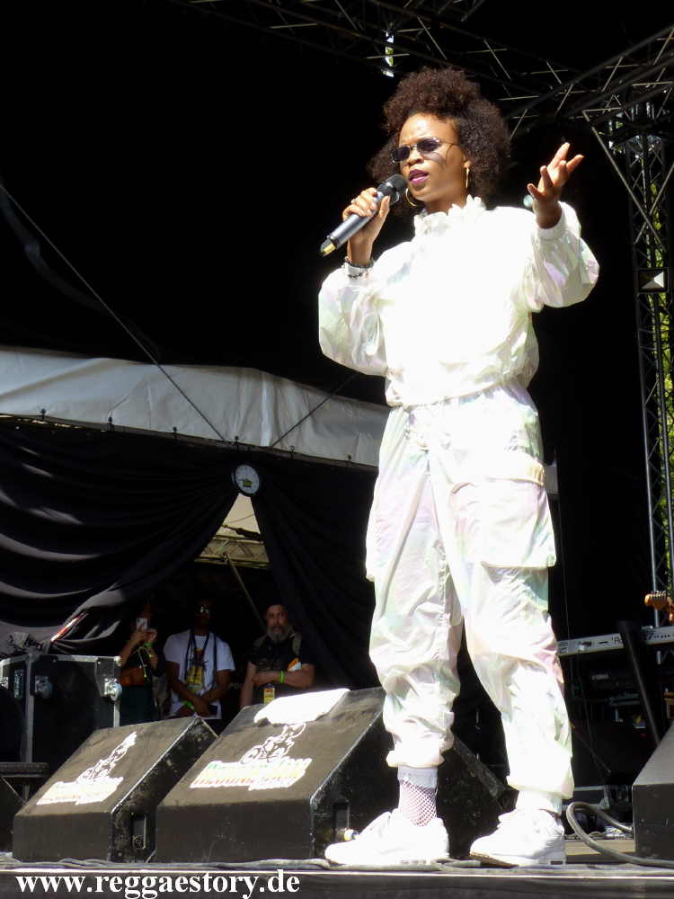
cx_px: 337
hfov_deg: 35.1
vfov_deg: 45.8
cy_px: 450
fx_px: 1064
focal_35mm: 41
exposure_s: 1/160
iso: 100
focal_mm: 7.4
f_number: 6.3
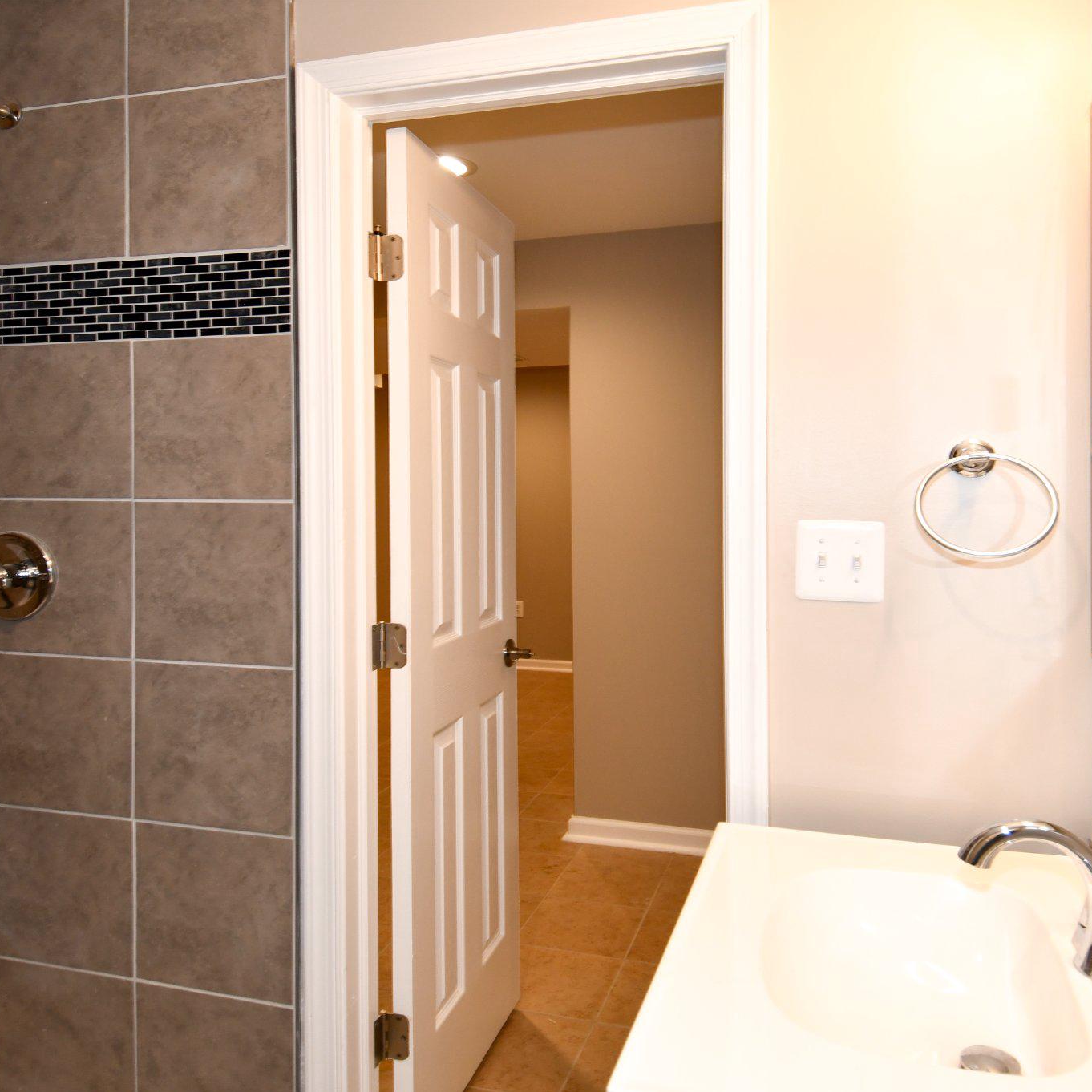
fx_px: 821
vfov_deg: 67.3
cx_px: 546
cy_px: 546
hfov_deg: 67.3
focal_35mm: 23
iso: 400
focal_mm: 12
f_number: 4
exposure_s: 1/60
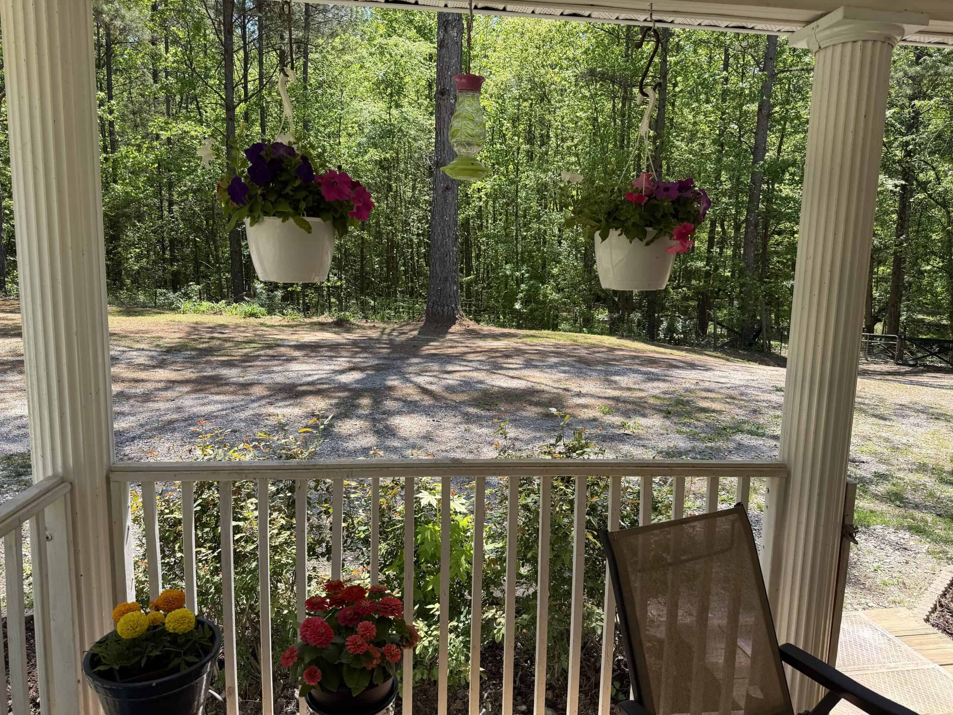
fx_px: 661
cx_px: 476
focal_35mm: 24
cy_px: 358
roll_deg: -2.1
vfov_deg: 56.8
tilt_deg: -9.4
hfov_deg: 71.6
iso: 80
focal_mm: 6.76
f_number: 1.78
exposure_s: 1/1174
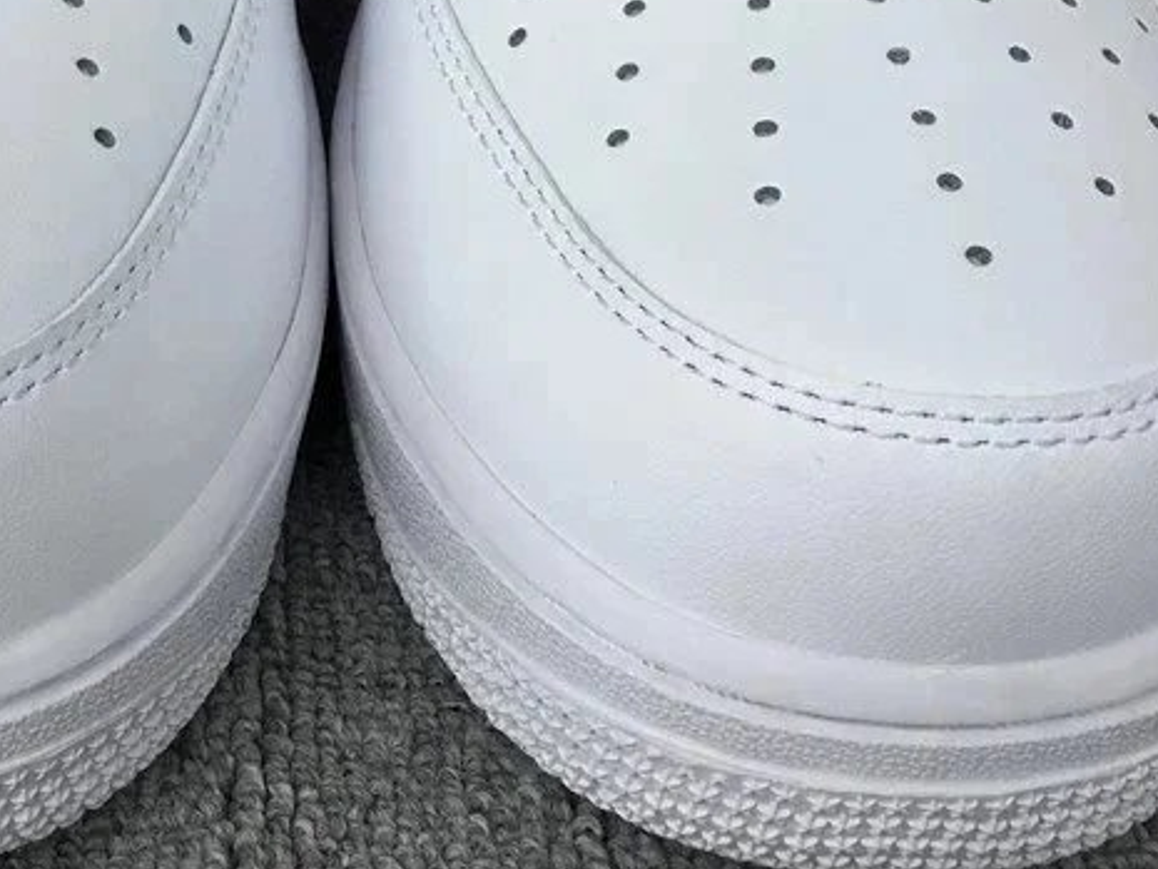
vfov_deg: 23.9
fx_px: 2008
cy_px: 126
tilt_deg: -33.2
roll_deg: -2.4
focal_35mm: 60
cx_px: 314
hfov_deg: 31.7
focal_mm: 3.3
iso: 25
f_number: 2.4
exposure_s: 1/106
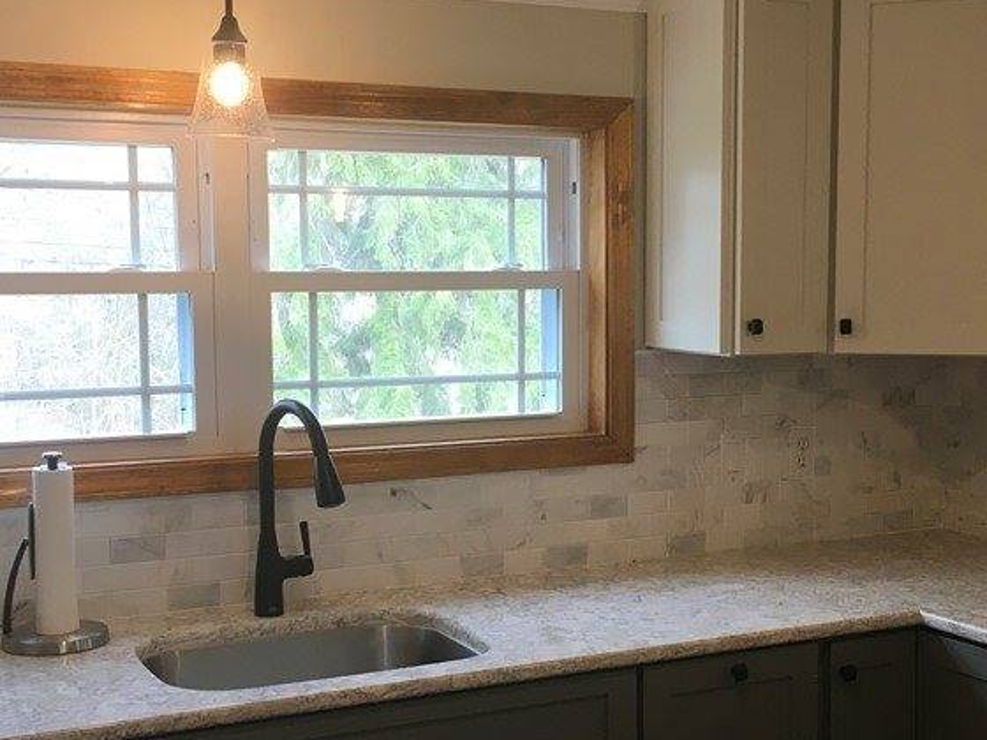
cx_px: 564
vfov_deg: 27.5
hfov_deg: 36.1
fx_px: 1511
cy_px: 418
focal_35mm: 53
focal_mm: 4.15
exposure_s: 1/30
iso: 25
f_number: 2.2
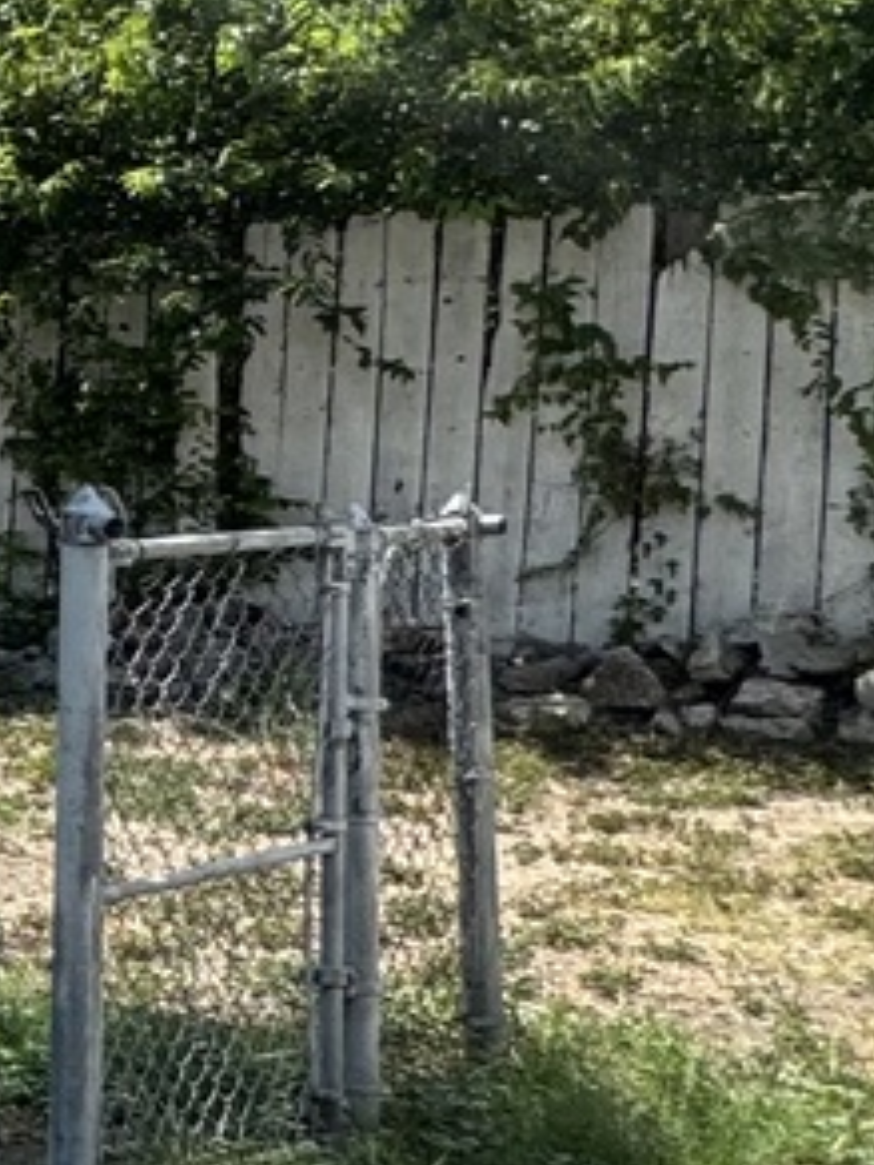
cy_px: 531
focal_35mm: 69
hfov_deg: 11.6
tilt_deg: -8.6
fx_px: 2323
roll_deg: -2.0
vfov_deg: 28.2
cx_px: -1720
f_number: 2.2
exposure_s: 1/727
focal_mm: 2.22
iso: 40
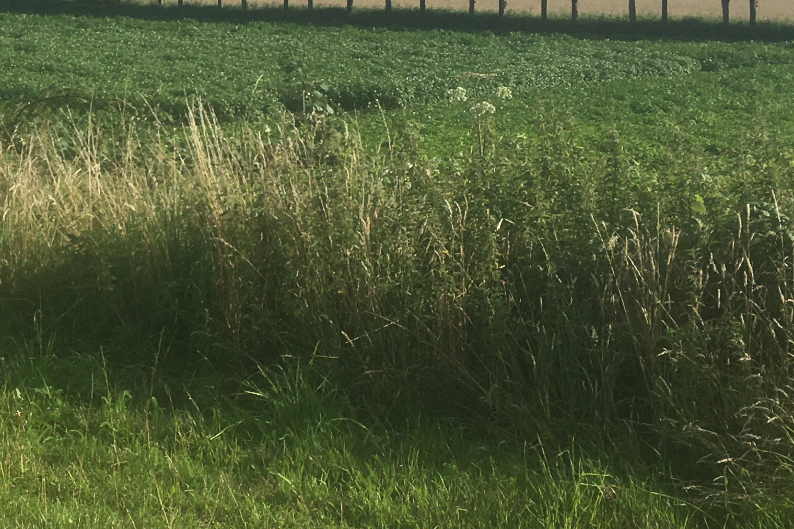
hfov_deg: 24.6
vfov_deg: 17.0
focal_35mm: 80
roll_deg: -0.6
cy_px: 153
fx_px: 1764
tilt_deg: -8.7
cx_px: 67
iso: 25
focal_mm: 4.15
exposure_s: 1/1115
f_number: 2.2
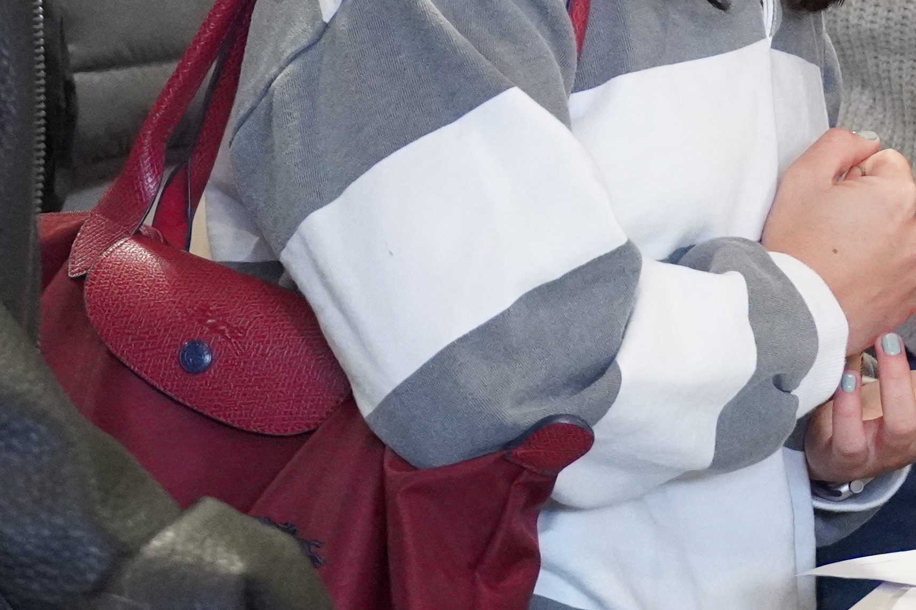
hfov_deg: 7.8
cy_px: -194
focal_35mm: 262
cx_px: 1131
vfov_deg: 5.2
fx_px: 6665
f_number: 5
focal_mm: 50
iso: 4000
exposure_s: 1/160
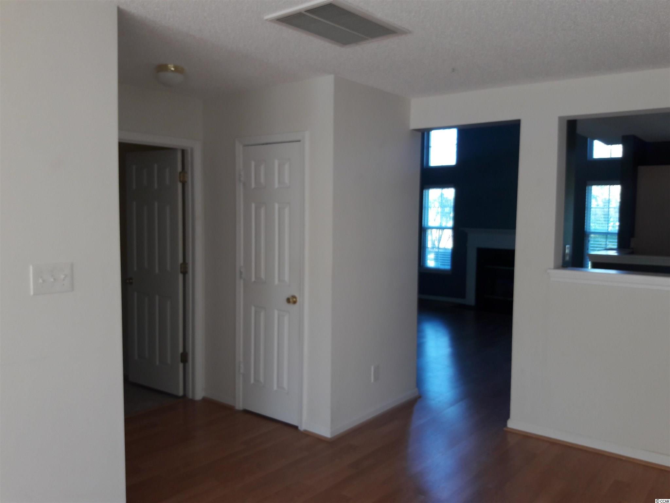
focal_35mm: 28
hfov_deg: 63.4
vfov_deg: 49.7
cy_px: 252
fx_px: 542
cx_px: 335
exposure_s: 1/40
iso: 50
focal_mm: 3.7
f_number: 1.9
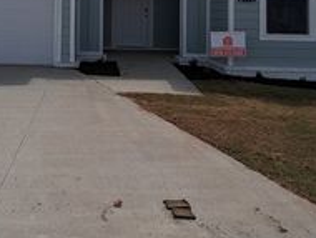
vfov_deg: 31.6
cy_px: -5
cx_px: 86
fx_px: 384
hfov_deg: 43.6
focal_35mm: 42
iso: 55
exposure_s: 1/4902
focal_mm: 2.35
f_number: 2.2
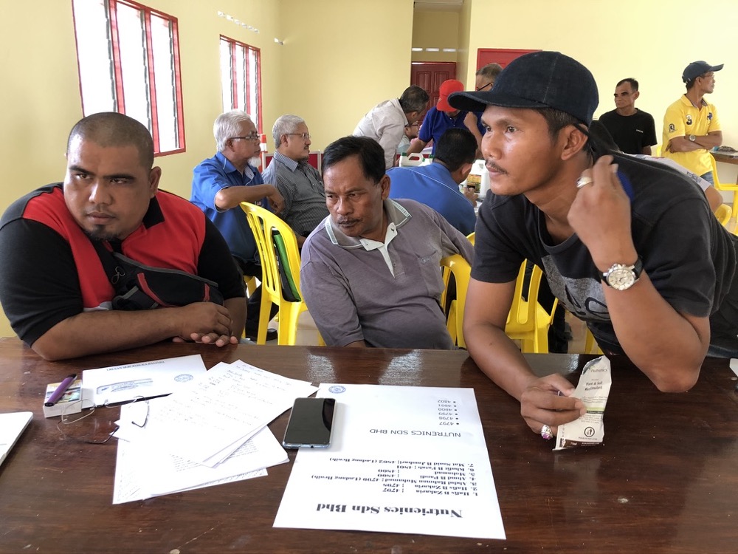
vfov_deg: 49.7
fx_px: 597
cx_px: 369
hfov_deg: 63.4
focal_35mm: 28
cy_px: 277
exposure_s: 1/100
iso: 125
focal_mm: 4
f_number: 1.8
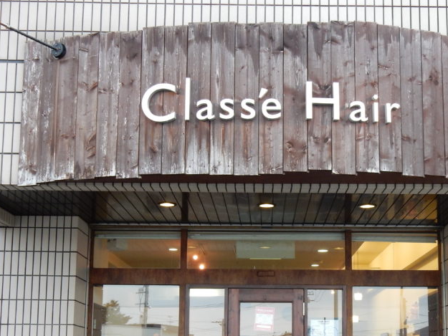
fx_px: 764
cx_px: 268
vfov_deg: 24.5
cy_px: 254
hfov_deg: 32.6
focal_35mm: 59
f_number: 4
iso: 200
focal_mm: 6.4
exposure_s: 1/30
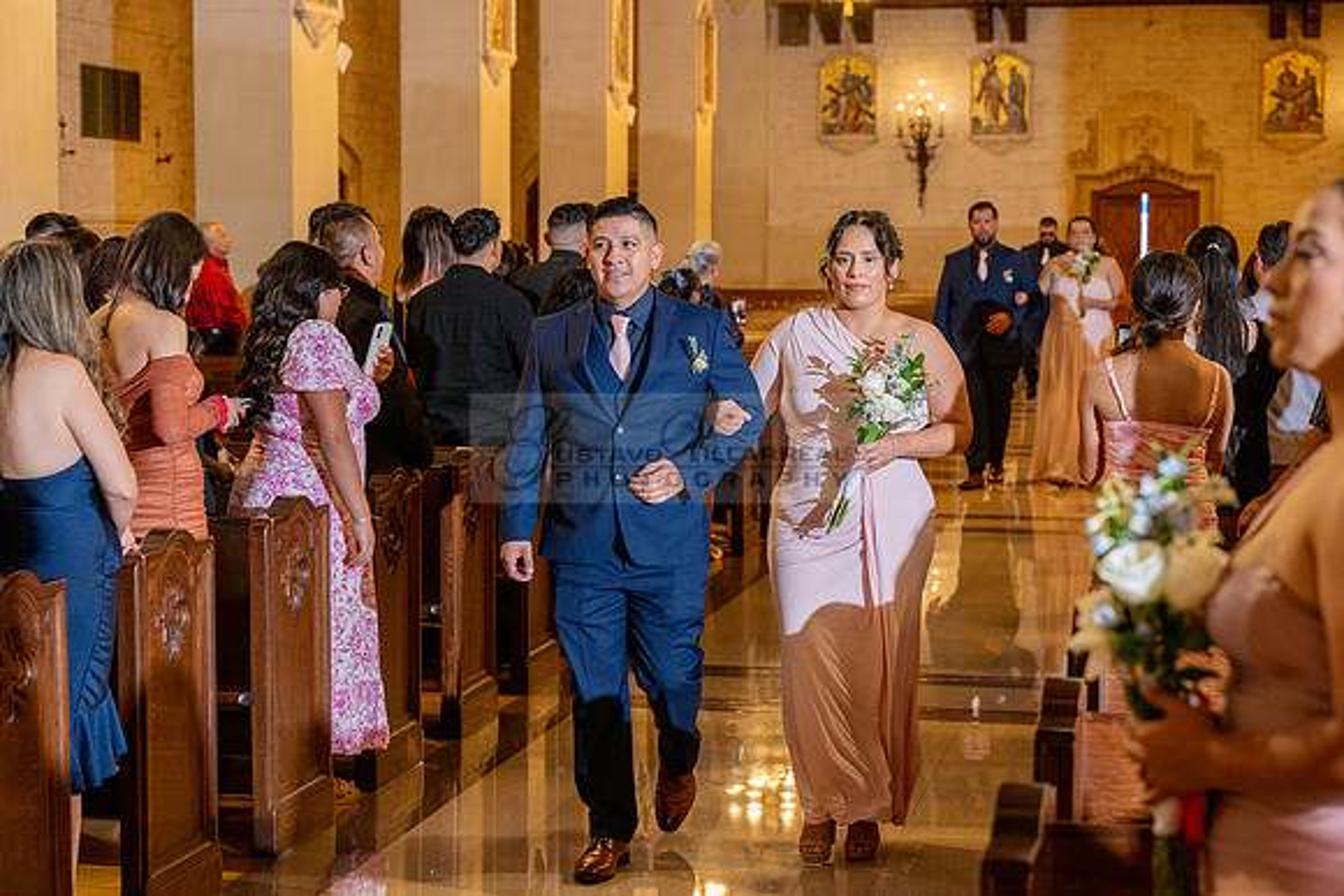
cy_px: 448
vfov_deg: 19.5
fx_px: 2614
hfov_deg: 28.8
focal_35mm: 70
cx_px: 672
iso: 2000
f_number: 4.5
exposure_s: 1/200
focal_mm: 70
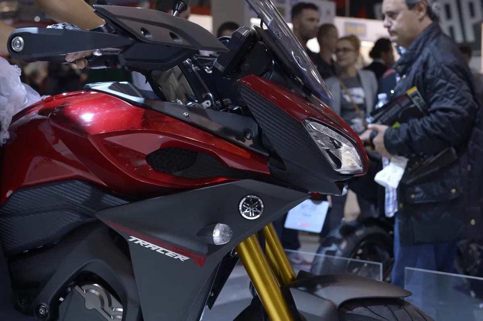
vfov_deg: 19.4
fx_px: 938
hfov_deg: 28.9
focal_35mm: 70
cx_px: 242
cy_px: 160
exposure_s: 1/160
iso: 1000
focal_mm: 70
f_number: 6.3
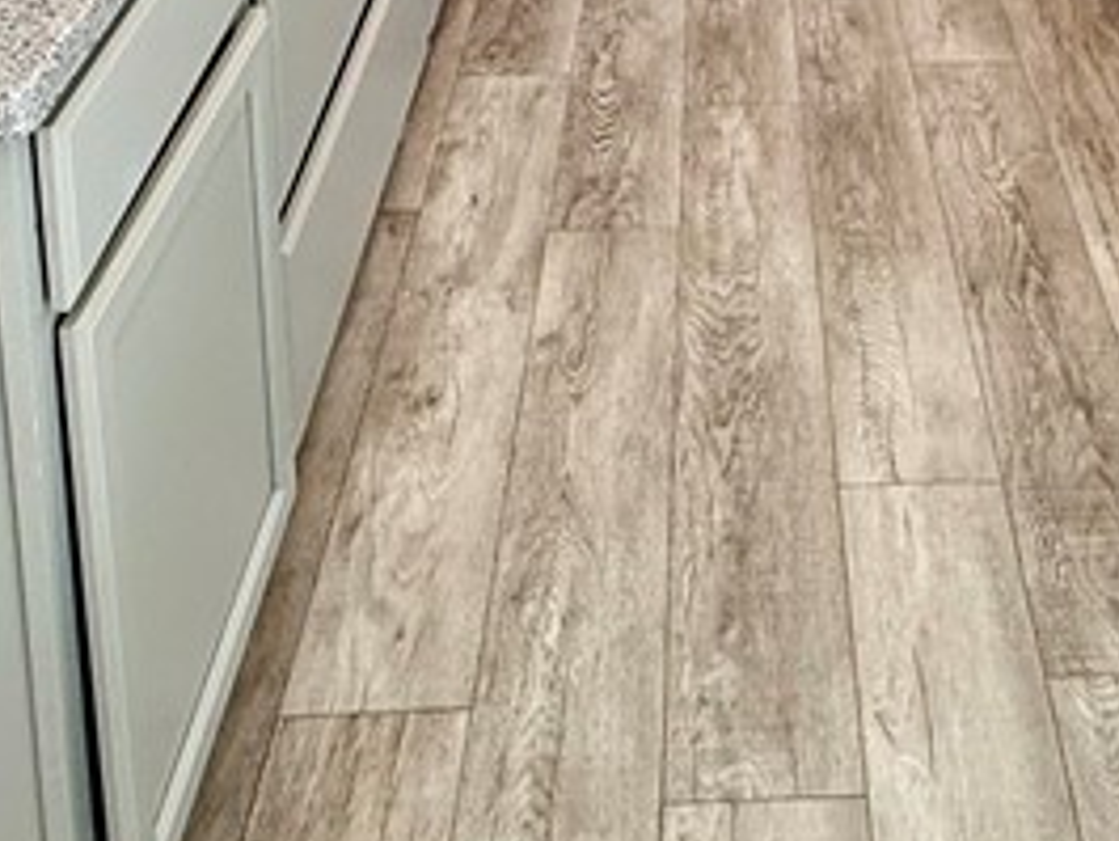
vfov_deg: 22.0
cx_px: 798
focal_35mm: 54
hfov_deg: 35.0
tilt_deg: -12.5
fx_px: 1746
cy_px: -452
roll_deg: -0.9
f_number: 2.2
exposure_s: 1/120
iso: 125
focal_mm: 2.22
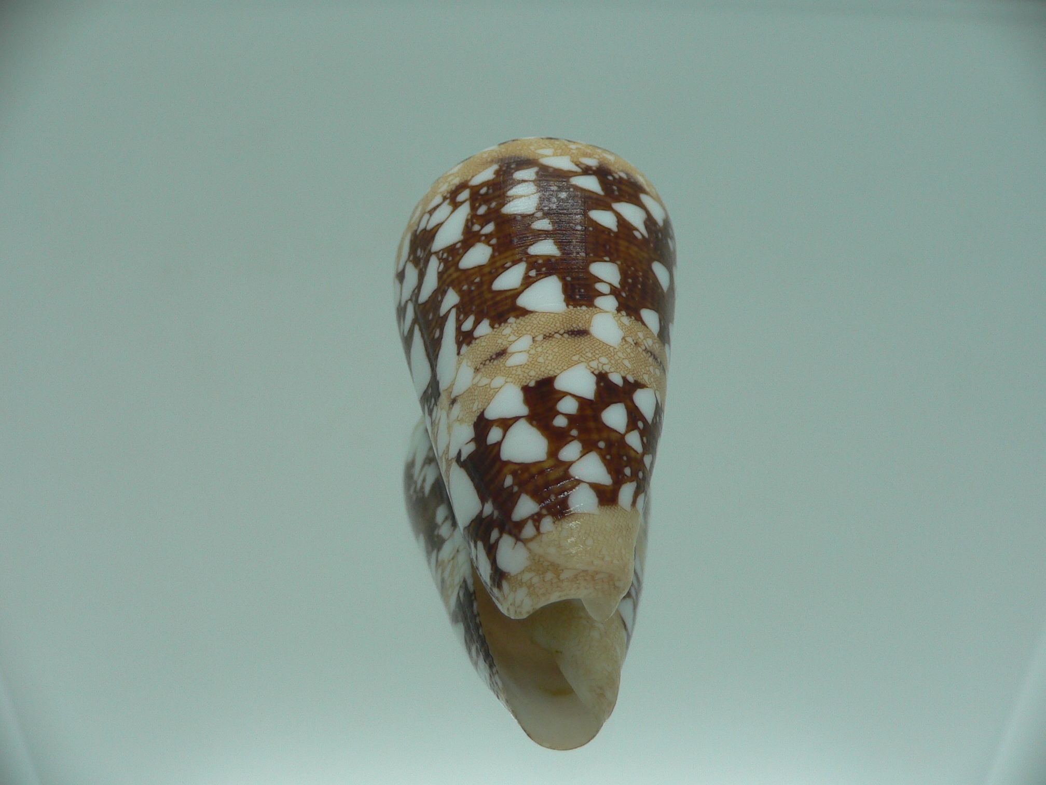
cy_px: 392
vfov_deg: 40.7
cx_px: 523
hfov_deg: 52.6
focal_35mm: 35
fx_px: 1058
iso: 80
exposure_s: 1/60
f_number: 2.8
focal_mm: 4.6
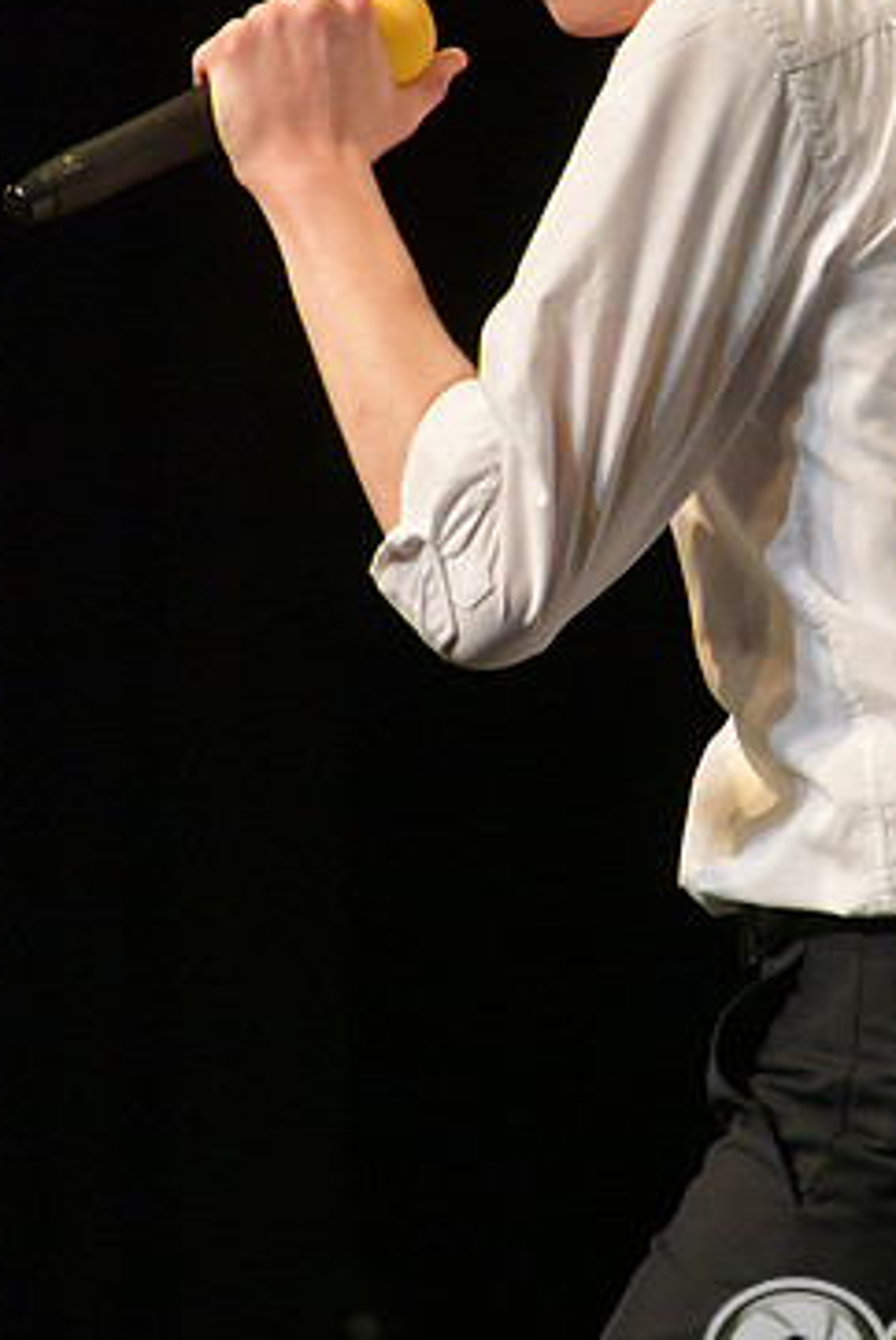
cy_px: 429
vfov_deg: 2.9
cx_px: 661
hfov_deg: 1.9
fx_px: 26864
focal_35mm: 721
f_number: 9
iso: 12800
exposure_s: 1/500
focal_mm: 300
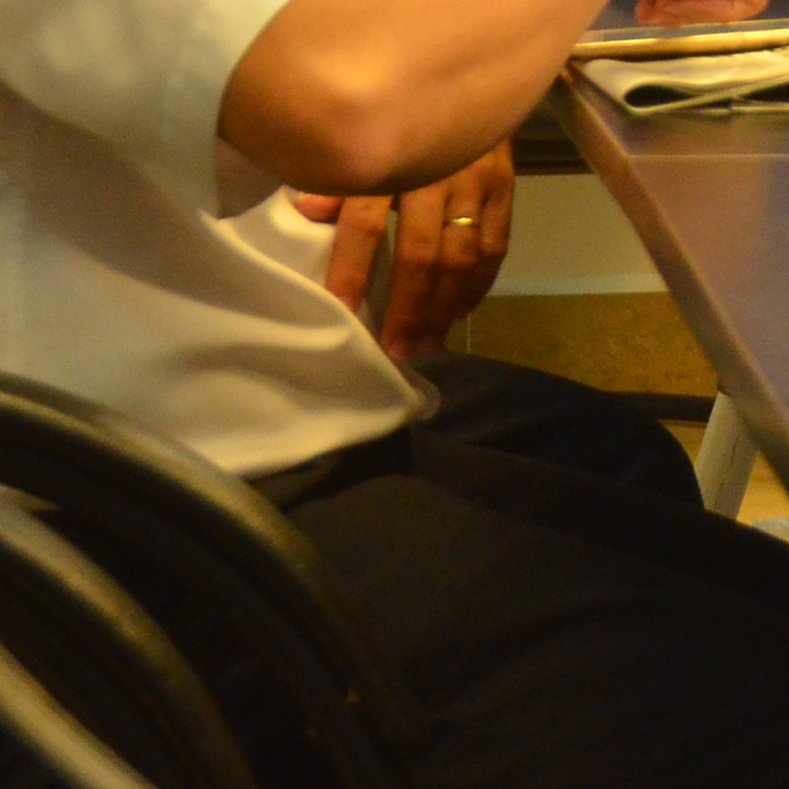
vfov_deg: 6.9
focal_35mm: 253
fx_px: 6524
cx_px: 1607
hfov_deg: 6.7
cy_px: -223
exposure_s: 1/25
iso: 2000
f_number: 5.6
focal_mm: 44
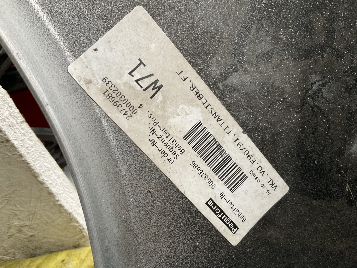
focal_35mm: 29
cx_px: 178
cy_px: 134
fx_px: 299
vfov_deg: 48.2
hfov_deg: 61.7
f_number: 1.8
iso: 100
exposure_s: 1/60
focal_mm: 3
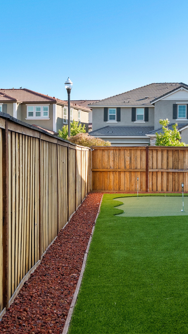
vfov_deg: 34.4
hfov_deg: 19.5
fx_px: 541
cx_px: 155
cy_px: 162
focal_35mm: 61
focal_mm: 24
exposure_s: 1/80
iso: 400
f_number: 7.1
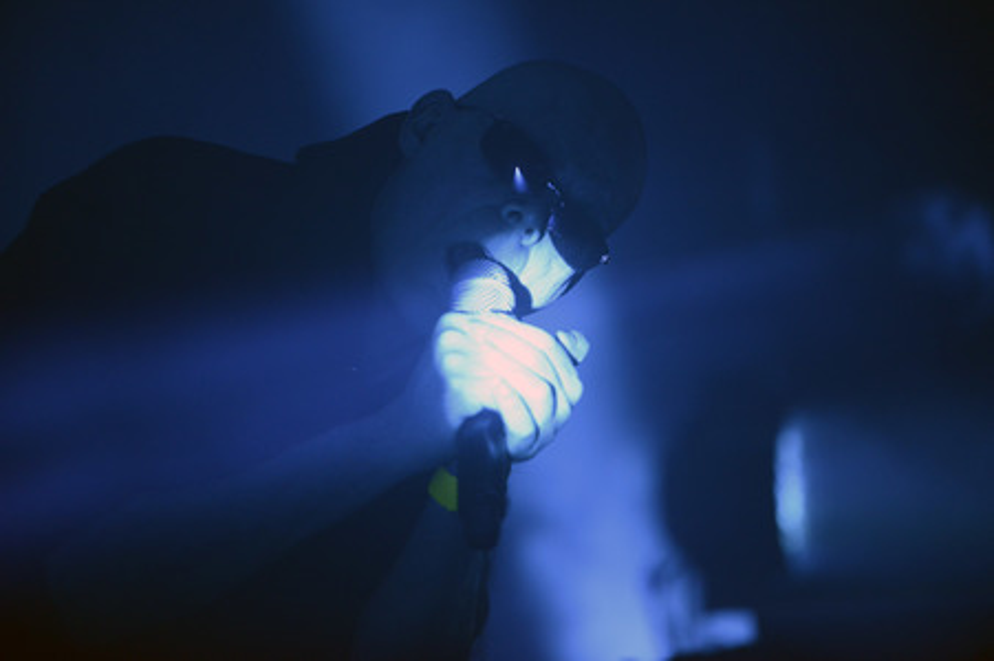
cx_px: 497
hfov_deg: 11.4
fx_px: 4966
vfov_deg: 7.6
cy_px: 330
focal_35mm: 180
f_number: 2.8
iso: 3200
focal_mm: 180
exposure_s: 1/320
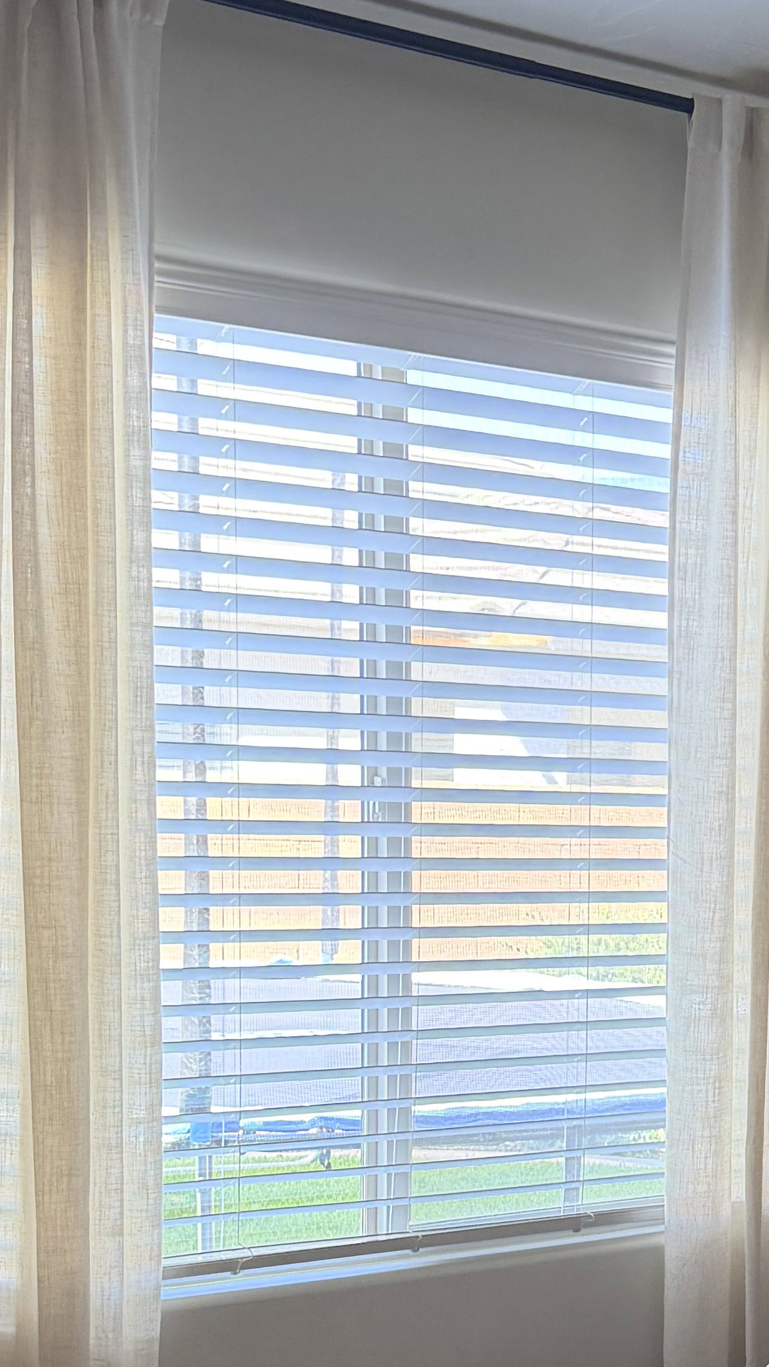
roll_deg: -1.6
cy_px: 1051
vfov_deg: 32.1
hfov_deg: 17.8
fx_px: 2320
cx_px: 952
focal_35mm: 64
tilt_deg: -6.4
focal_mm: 6.76
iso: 125
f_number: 1.78
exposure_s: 1/60
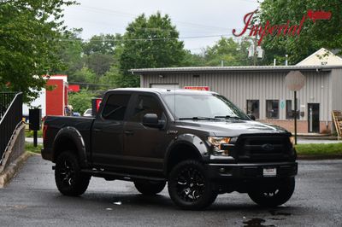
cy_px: 114
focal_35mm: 123
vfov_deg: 11.1
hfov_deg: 16.7
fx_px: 1168
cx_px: 171
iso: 200
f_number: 6.3
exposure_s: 1/250
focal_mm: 82
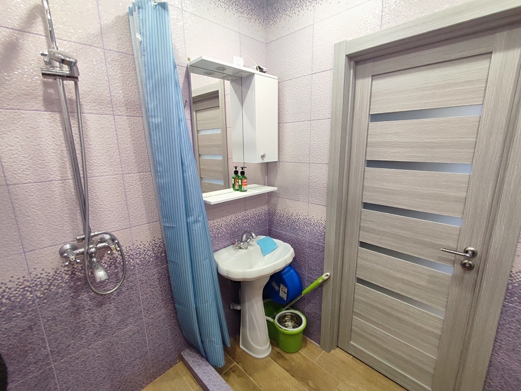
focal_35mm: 16
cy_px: 196
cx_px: 260
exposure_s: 1/50
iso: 334
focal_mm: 1.65
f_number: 2.2
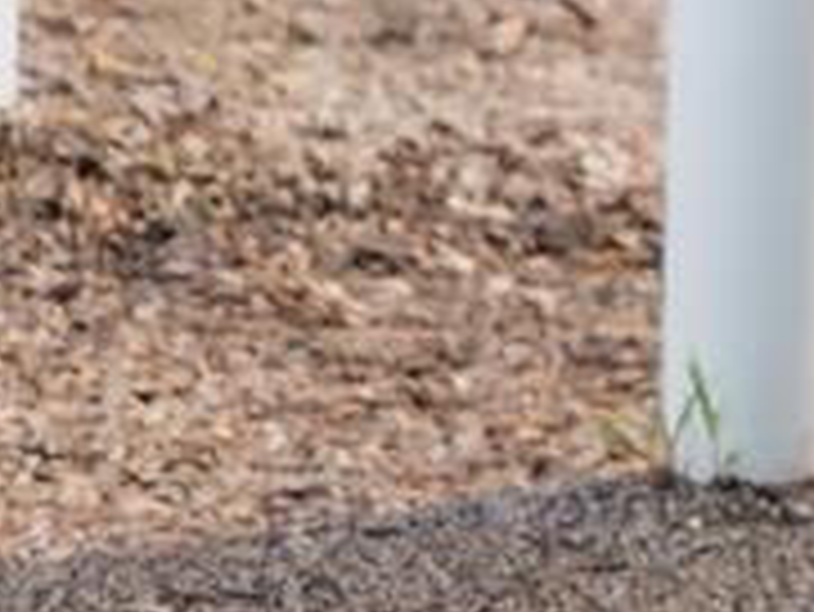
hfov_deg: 6.2
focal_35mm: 301
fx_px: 7083
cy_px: -1404
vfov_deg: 4.7
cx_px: 2271
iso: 250
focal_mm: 35
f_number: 3.3
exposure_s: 1/200
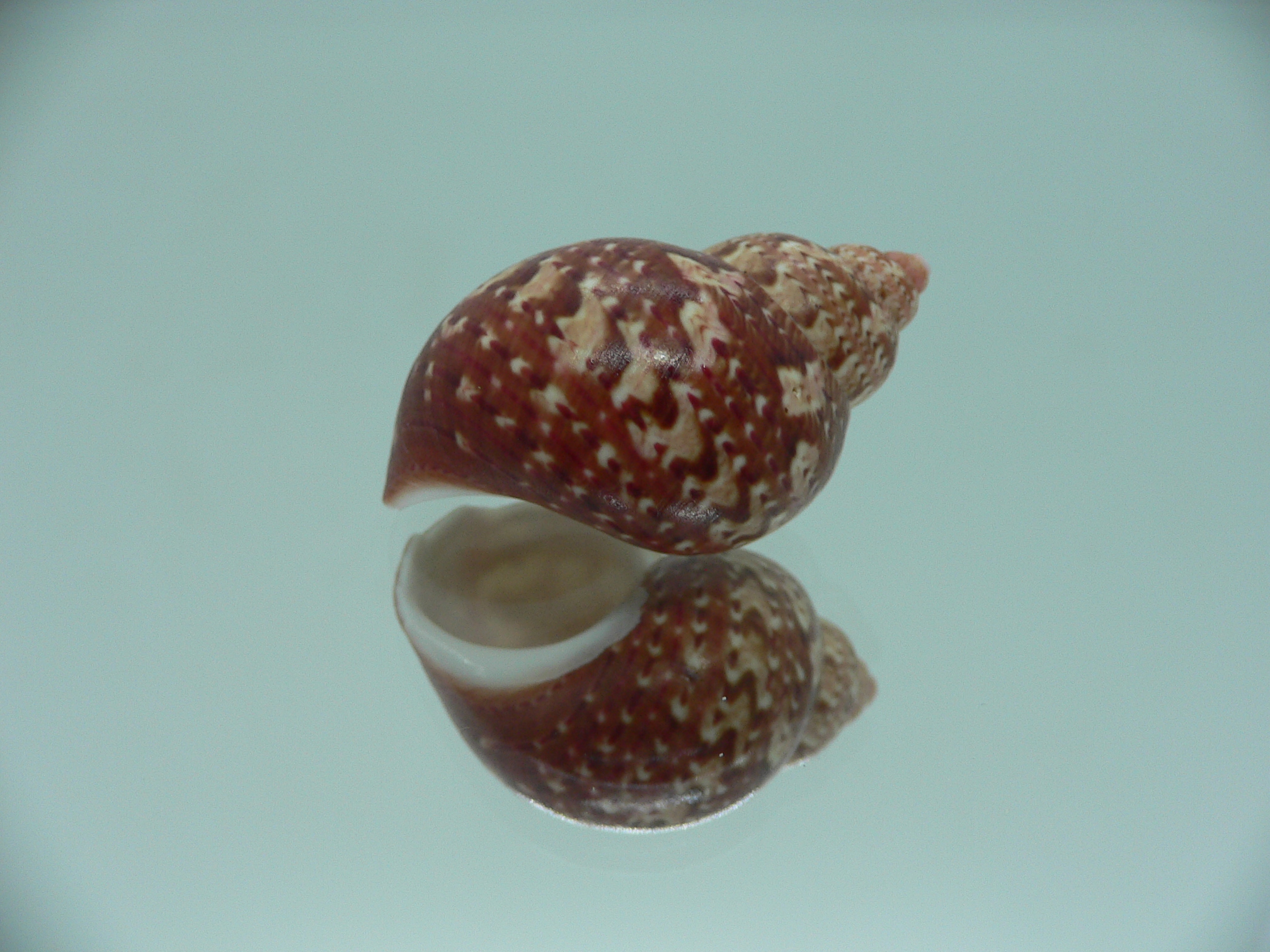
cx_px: 635
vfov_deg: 40.7
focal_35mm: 35
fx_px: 1284
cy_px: 476
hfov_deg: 52.6
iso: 80
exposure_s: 1/60
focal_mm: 4.6
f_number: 2.8
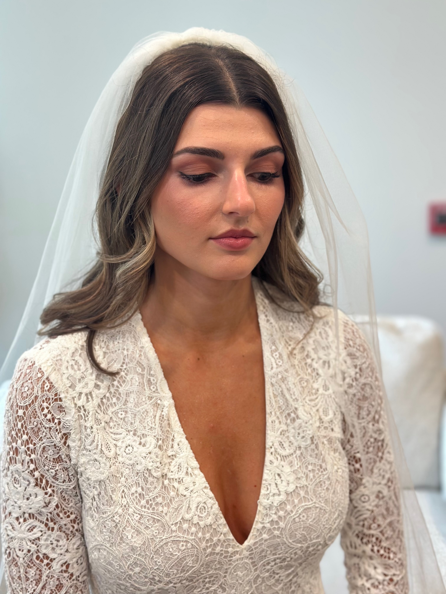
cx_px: 223
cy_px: 297
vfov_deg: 39.7
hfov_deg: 30.3
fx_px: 825
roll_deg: +1.0
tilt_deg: -12.6
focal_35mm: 48
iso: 160
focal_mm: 6.86
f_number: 1.78
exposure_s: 1/120
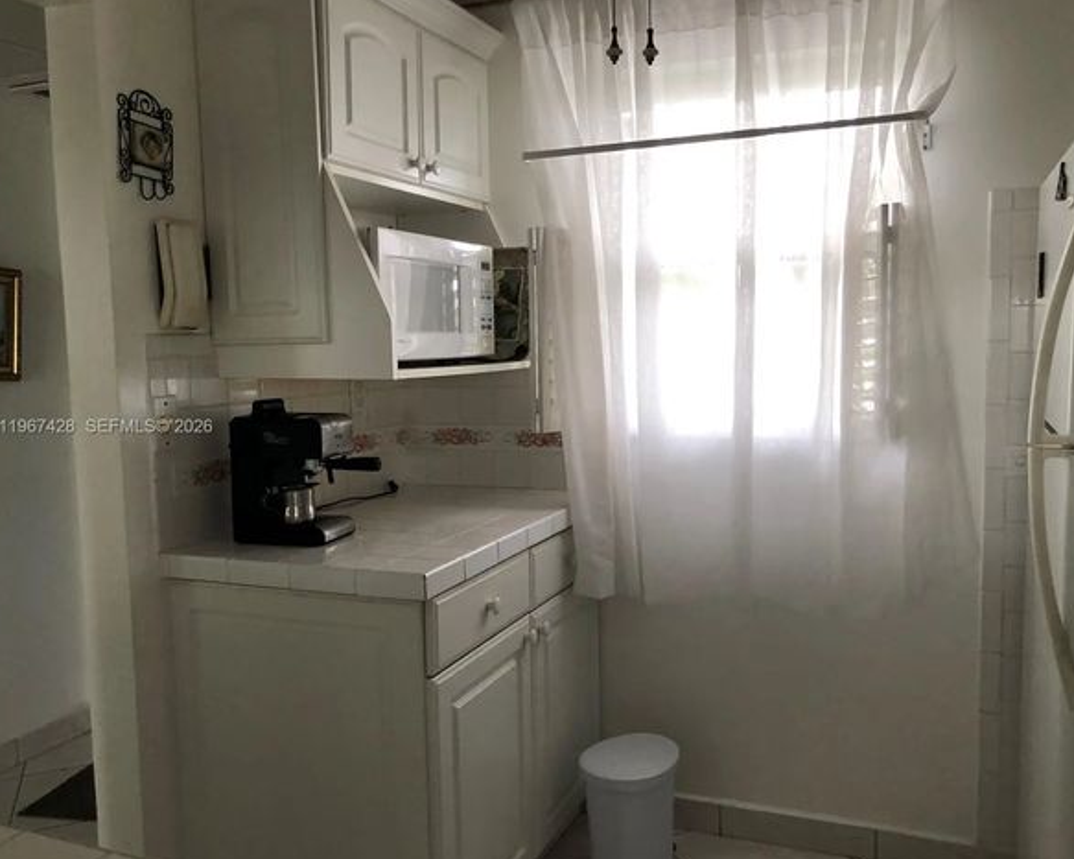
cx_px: 573
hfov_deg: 58.7
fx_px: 953
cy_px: 428
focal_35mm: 30
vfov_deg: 48.5
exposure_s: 1/30
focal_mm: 3.99
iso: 32
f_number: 1.8
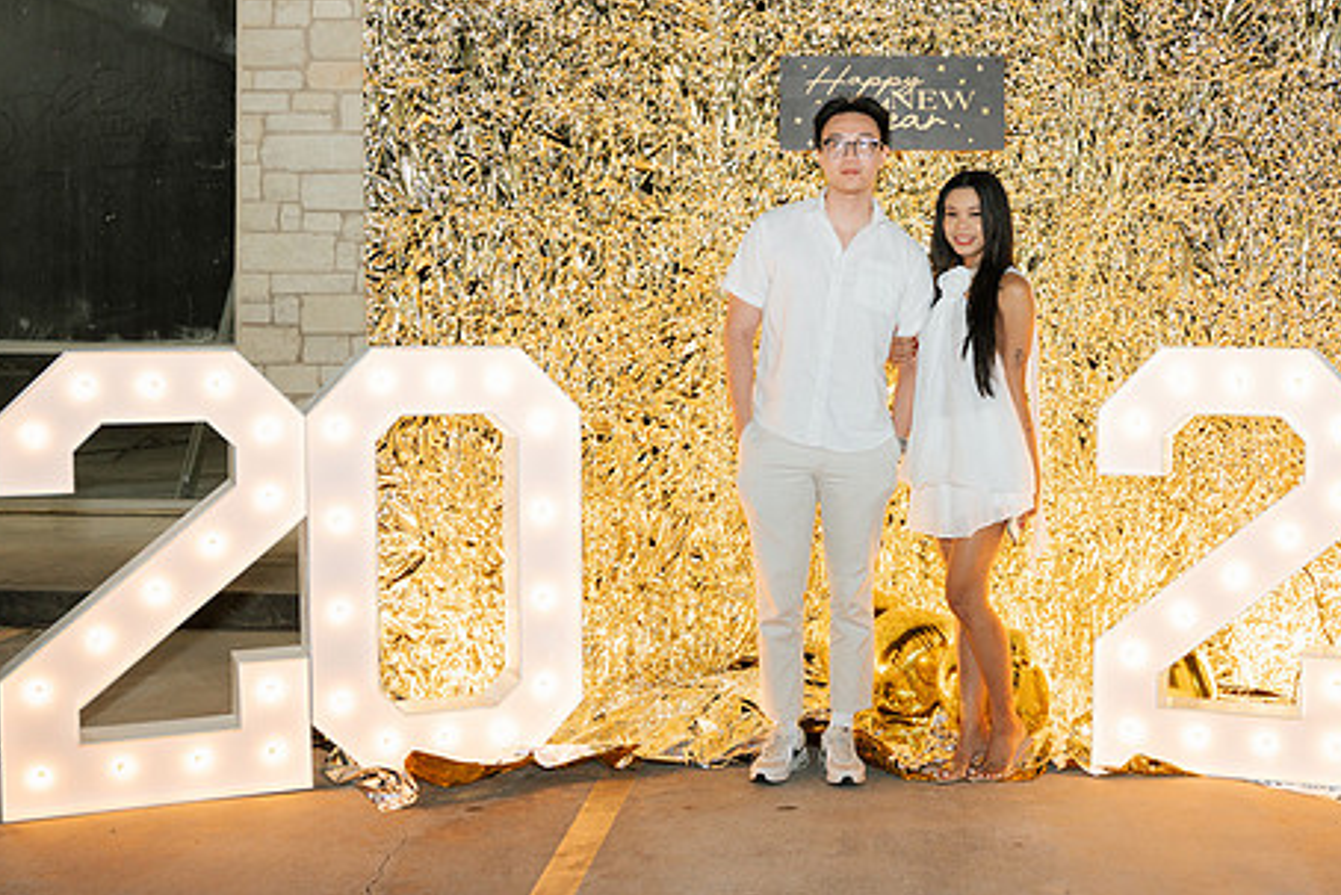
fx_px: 1751
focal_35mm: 47
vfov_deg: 28.6
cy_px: 388
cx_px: 871
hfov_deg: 41.5
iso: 1000
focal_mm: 32.7
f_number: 2.8
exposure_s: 1/160
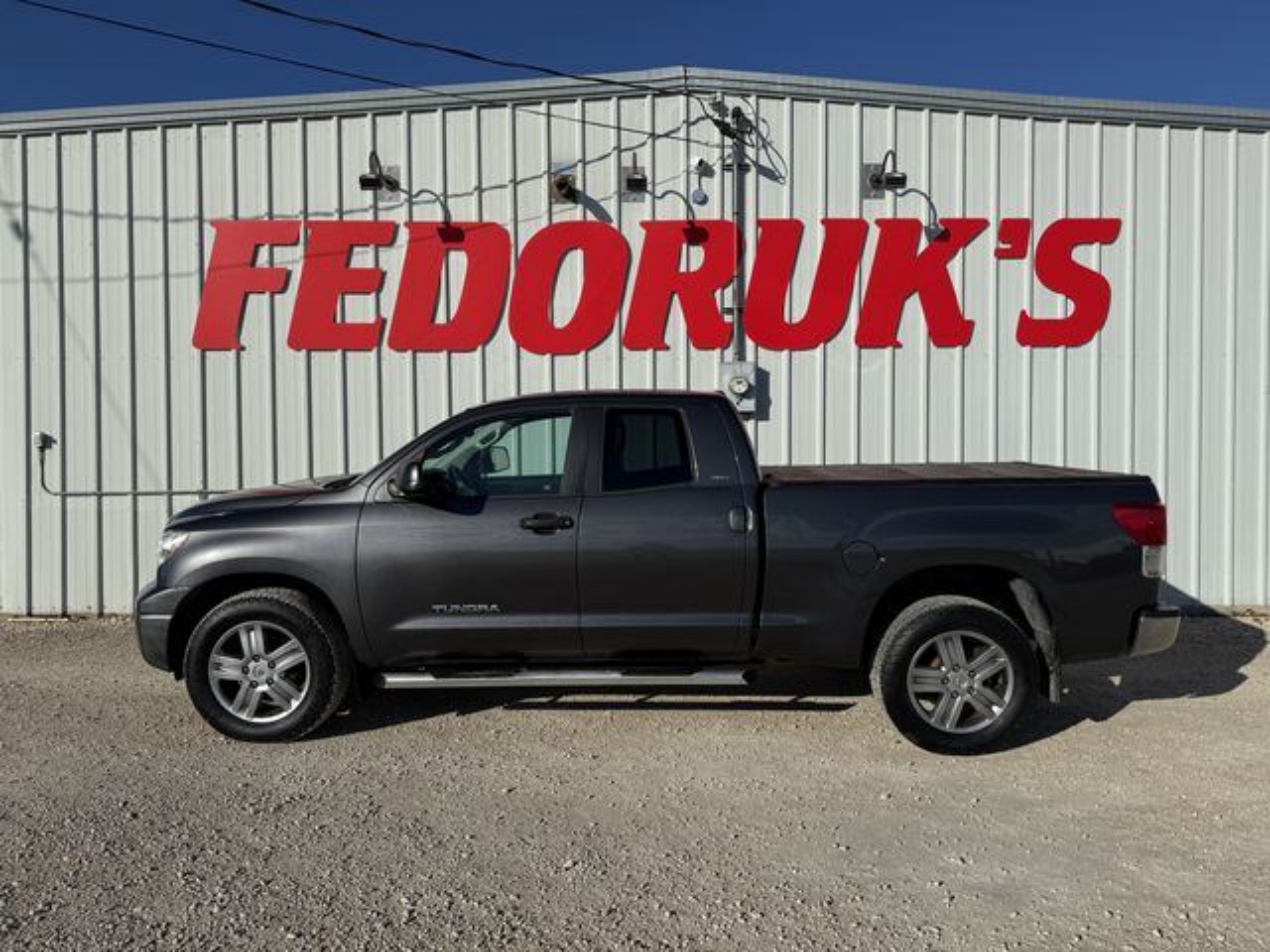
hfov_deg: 71.6
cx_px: 635
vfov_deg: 56.8
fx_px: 881
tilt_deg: -0.6
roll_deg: +0.4
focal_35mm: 24
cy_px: 476
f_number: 1.78
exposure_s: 1/9091
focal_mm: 6.76
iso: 80
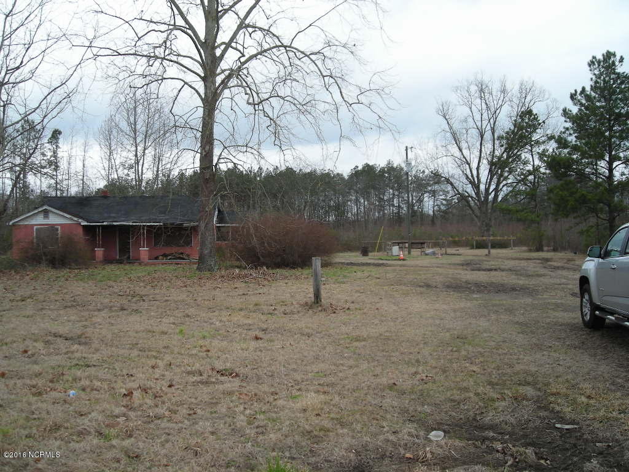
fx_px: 690
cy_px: 236
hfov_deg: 49.0
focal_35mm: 38
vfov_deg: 37.7
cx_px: 314
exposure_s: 1/59
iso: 50
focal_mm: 6.3
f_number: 3.2
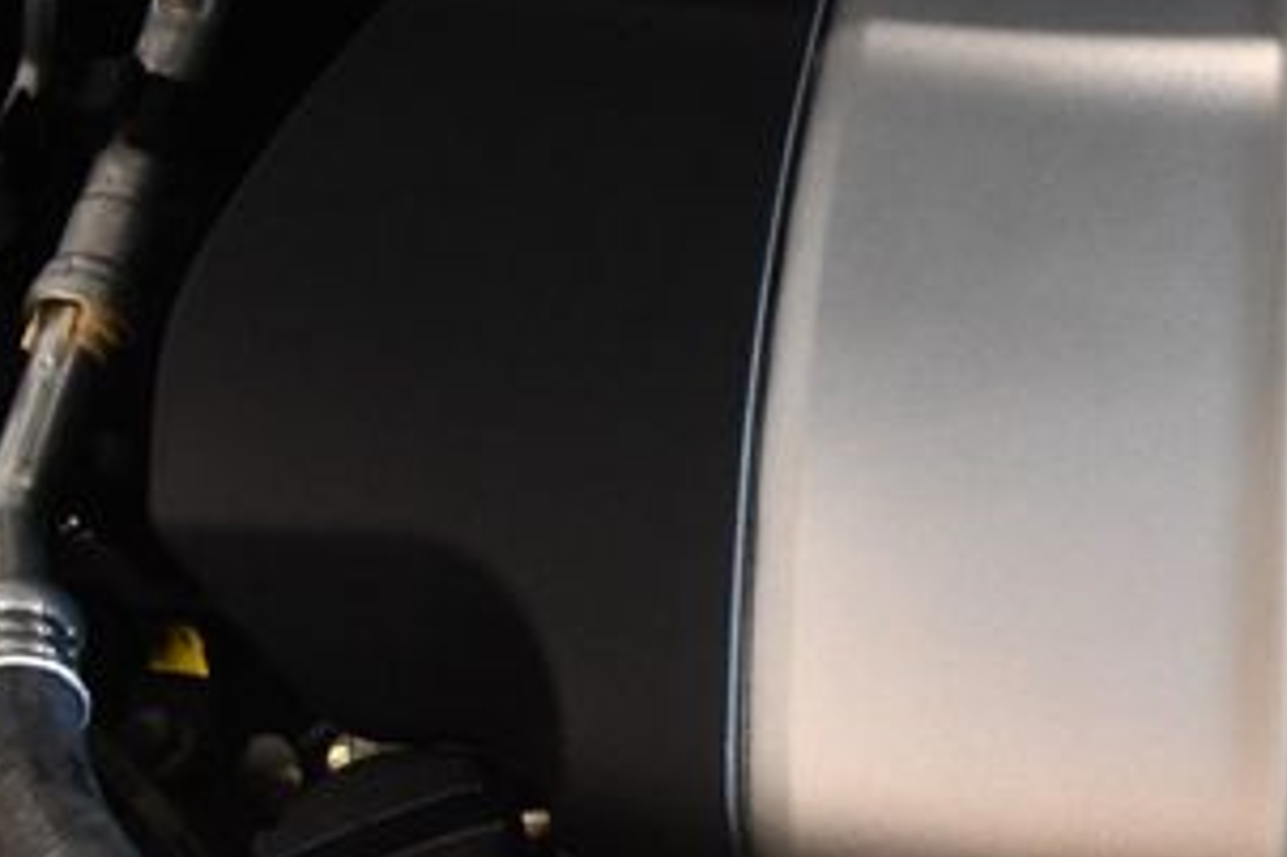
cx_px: 1300
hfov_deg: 27.2
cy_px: 409
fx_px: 2501
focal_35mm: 70
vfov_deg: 19.4
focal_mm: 22
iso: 3200
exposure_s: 1/80
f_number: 3.5
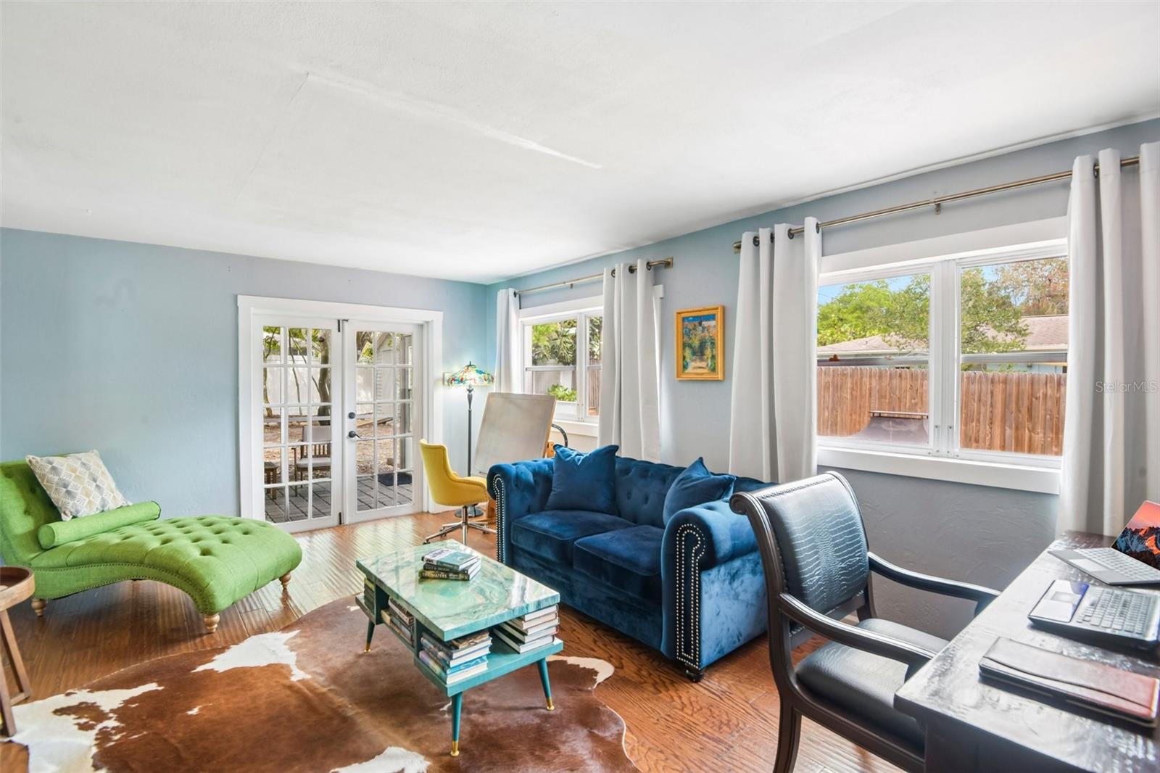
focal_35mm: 16
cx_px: 580
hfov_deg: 96.7
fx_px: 515
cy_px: 386
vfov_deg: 73.7
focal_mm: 16
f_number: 8
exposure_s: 1/20
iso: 400
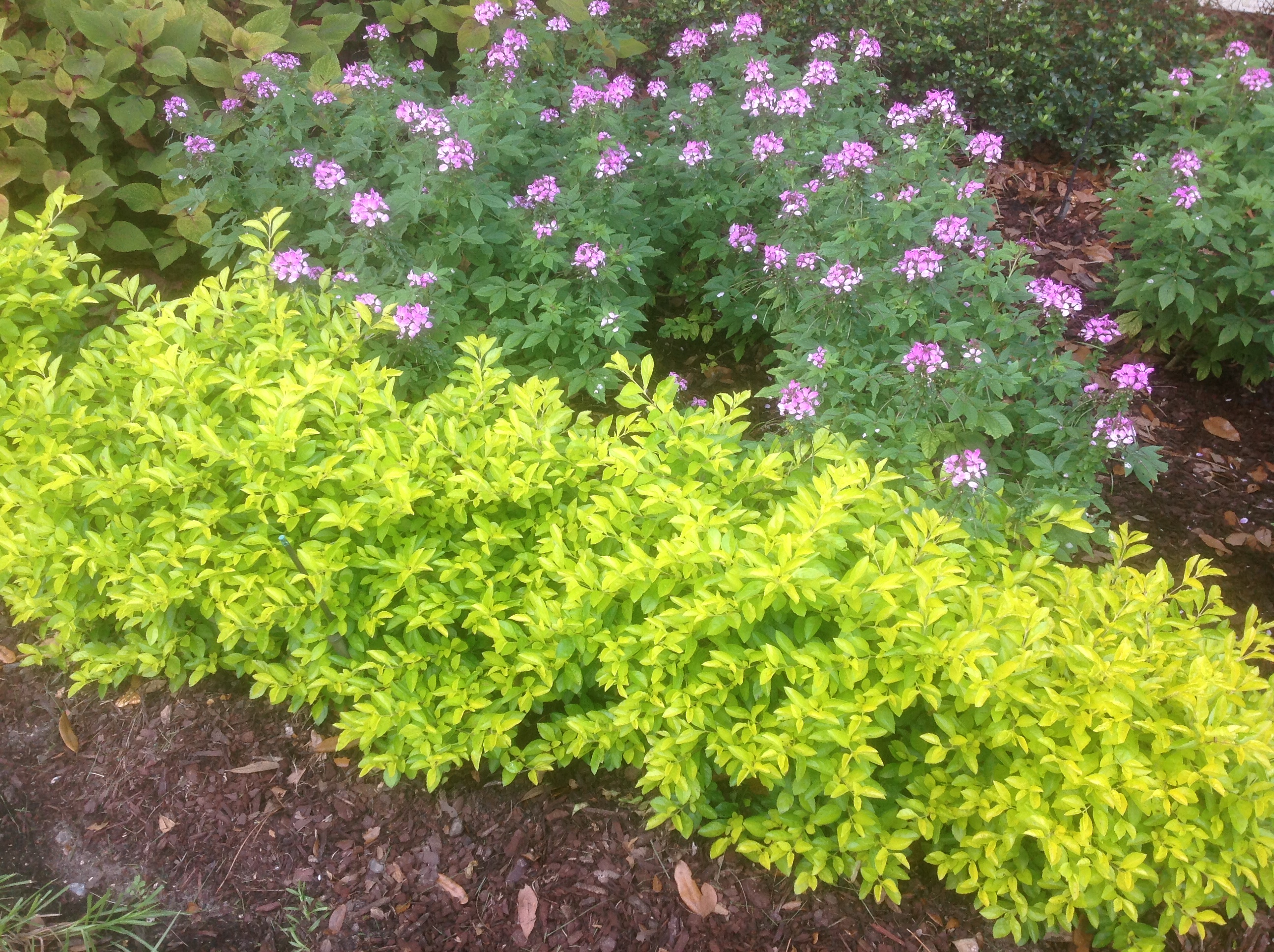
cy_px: 476
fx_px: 1286
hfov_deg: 52.7
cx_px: 637
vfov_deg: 40.6
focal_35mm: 35
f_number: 2.4
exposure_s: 1/60
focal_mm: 4.28
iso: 64
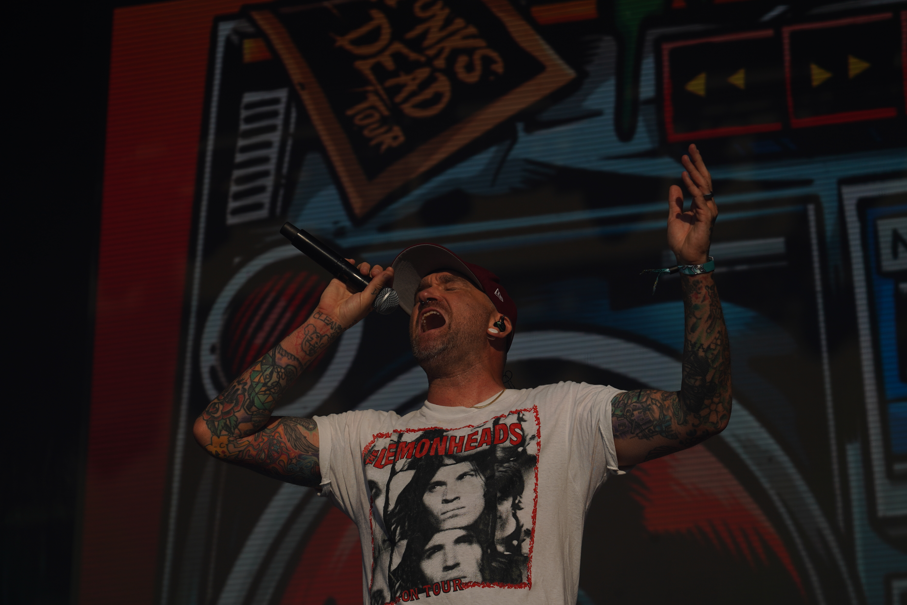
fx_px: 2645
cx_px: 454
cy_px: 302
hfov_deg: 19.5
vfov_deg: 13.0
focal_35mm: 105
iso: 100
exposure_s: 1/1600
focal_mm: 105
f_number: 8
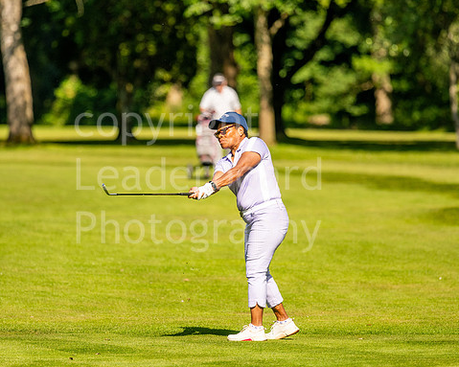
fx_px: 6940
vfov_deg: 3.0
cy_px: 183
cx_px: 200
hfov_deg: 3.8
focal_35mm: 511
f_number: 4
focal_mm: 300
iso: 200
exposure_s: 1/2000
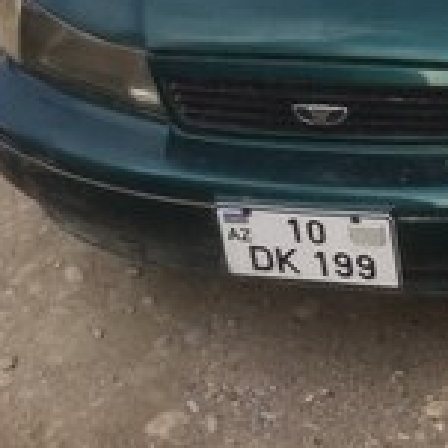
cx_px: 472
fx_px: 1230
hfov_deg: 19.9
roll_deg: +3.7
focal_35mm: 84
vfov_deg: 18.7
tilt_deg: -15.1
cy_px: -184
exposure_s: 1/514
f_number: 2.2
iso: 32
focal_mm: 4.15
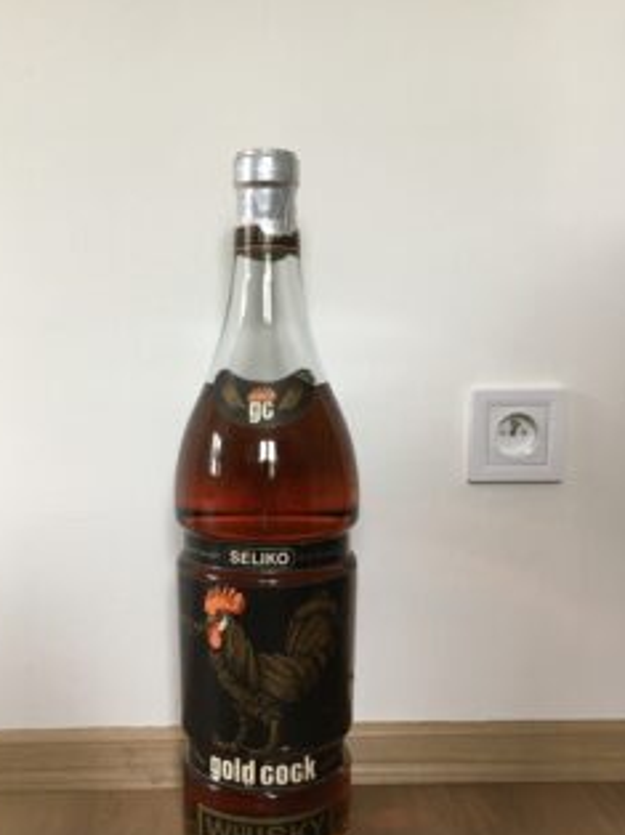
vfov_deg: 50.1
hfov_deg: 38.6
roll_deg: +0.6
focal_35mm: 37
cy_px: 465
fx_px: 892
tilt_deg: -8.3
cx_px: 274
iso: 80
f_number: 2.2
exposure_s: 1/33
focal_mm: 4.15
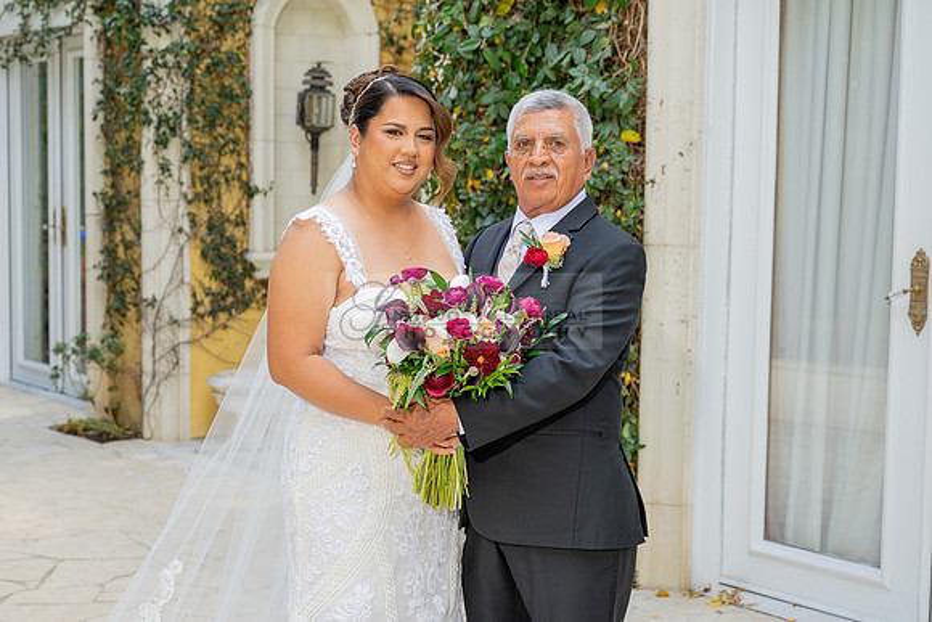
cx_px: 405
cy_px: 334
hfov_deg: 32.2
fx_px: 1611
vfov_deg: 21.8
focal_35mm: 62
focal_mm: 55
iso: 200
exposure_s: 1/200
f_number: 4.5
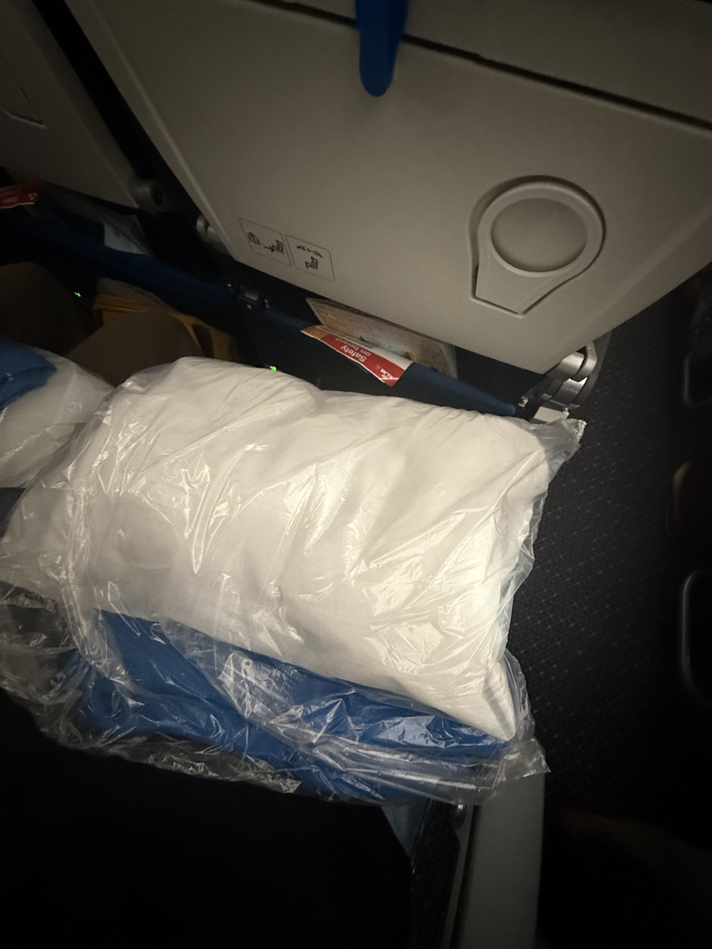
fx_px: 384
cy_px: 474
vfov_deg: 102.1
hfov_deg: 85.7
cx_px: 356
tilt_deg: -63.2
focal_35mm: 14
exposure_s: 1/60
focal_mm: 2.22
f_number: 2.2
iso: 800
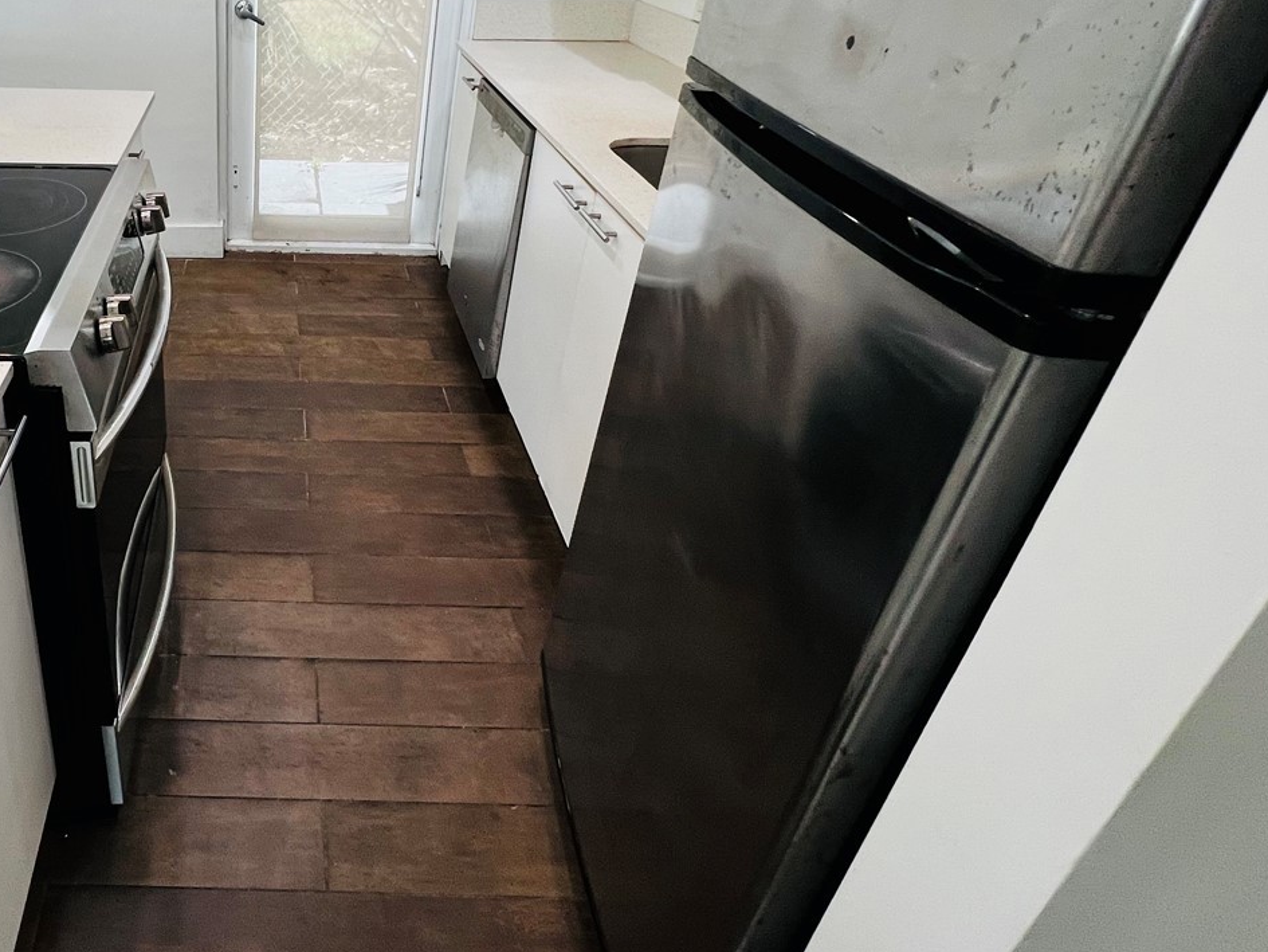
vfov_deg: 59.0
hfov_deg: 69.4
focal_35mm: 22
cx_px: 264
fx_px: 806
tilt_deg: -26.6
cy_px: 281
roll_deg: -0.3
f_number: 1.8
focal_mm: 1.57
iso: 160
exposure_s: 1/120
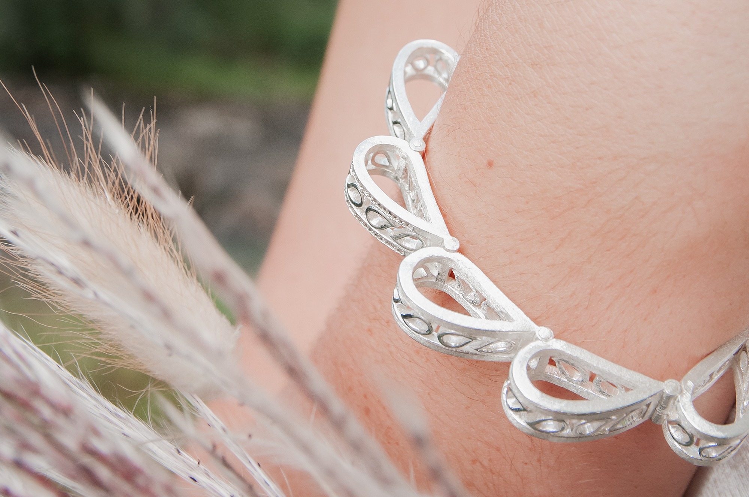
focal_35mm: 51
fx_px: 1060
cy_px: 248
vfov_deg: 26.4
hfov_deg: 38.9
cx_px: 374
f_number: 6.3
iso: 400
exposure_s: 1/100
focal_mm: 34
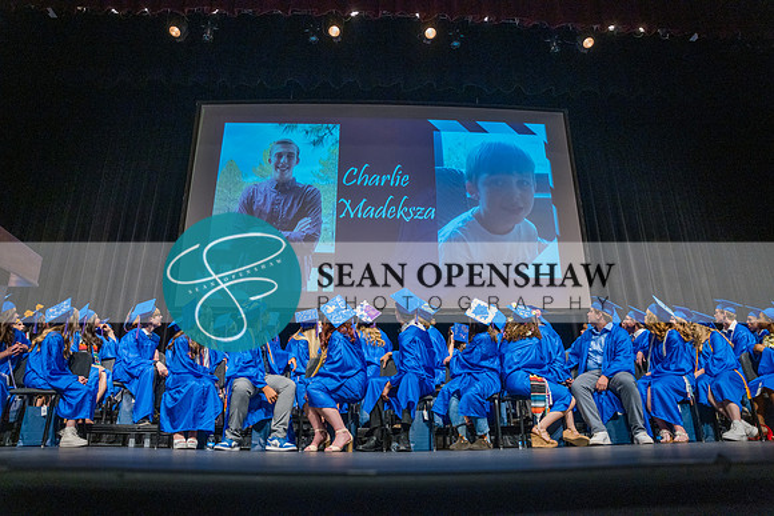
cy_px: 258
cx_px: 387
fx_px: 516
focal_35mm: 24
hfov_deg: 73.7
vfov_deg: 53.2
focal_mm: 24
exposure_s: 1/160
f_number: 2.8
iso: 2500
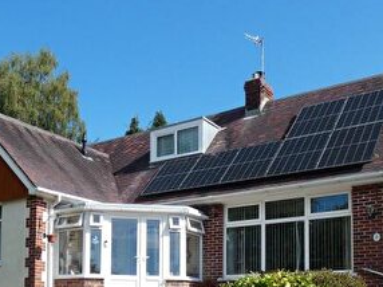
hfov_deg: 37.9
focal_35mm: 49
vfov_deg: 27.9
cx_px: 91
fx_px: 542
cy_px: 285
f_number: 3.2
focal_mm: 3.6
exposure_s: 1/800
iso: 80
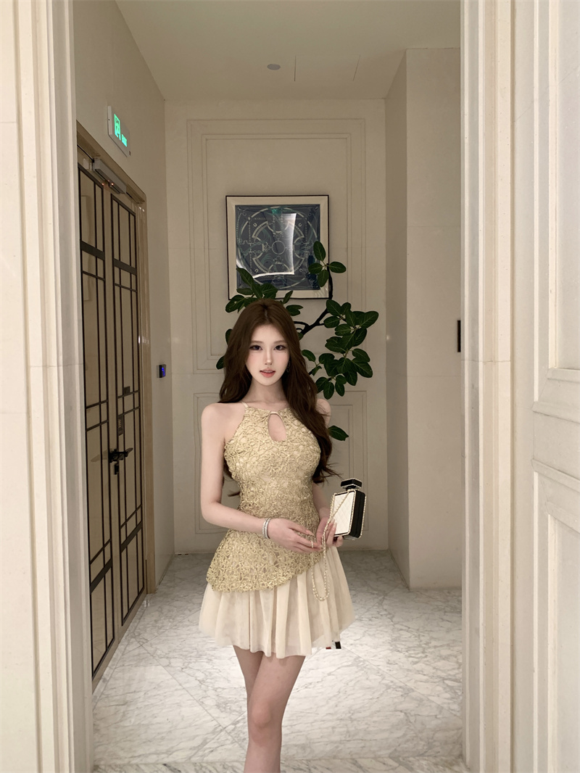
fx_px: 581
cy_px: 386
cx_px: 290
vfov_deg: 67.3
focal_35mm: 26
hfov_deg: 53.1
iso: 160
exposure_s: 1/50
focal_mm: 4.25
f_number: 1.8
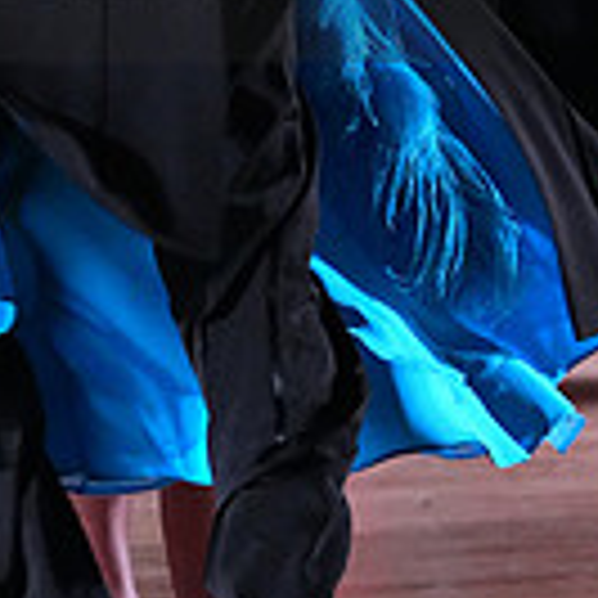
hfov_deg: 3.1
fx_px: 11121
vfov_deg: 3.1
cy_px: -85
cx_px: -119
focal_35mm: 569
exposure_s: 1/400
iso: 10000
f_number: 5
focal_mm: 153
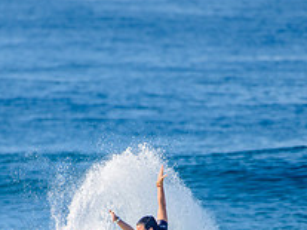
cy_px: 254
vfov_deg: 1.1
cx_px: 80
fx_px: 11939
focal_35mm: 1347
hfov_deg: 1.5
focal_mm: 500
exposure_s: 1/1600
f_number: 5.6
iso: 200
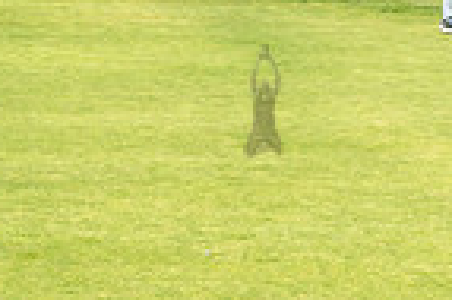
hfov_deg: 14.5
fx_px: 1781
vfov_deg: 9.6
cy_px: 99
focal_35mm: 142
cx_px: 262
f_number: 7.1
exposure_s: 1/400
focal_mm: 35
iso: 200
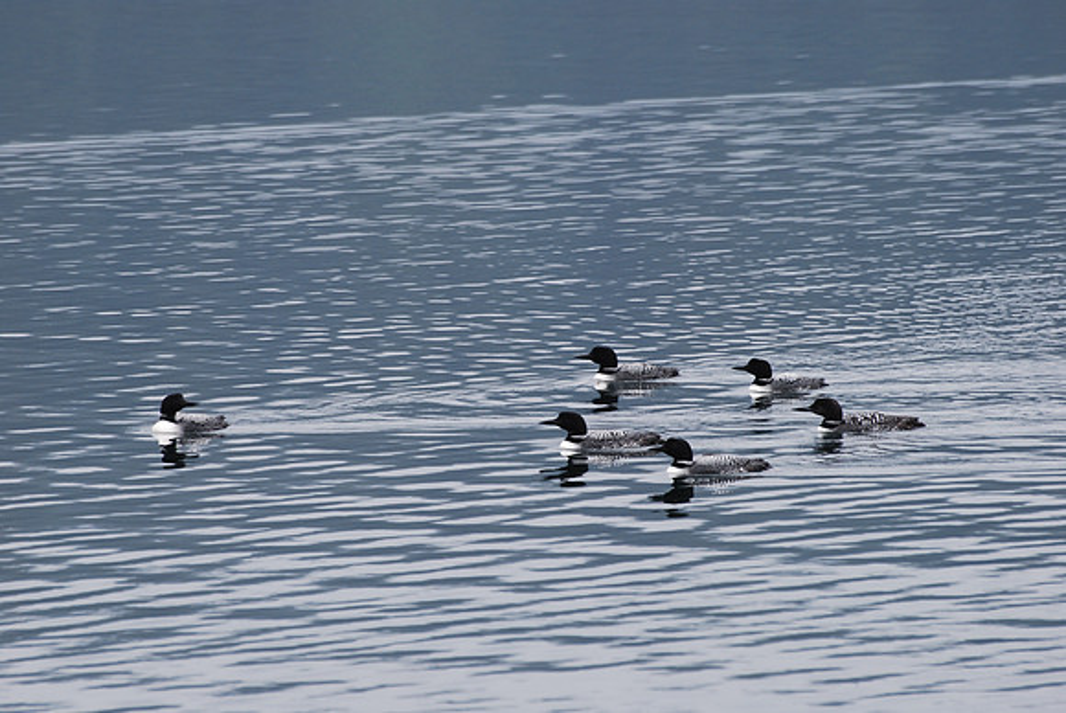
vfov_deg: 3.1
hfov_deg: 4.6
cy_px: 356
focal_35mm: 450
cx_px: 533
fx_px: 13338
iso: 200
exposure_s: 1/125
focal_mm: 300
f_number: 8
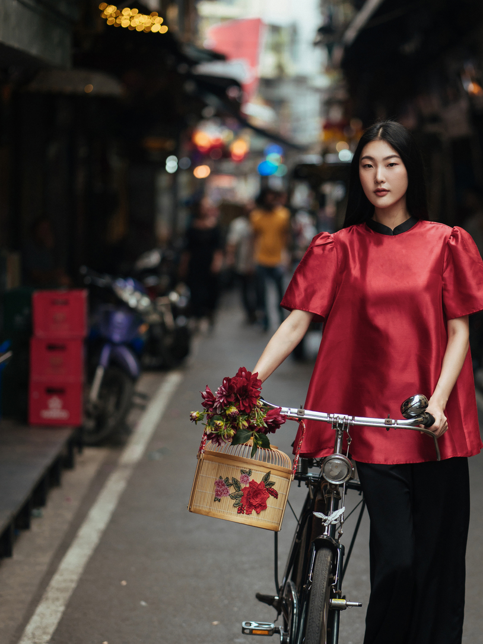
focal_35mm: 132
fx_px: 2455
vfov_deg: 14.9
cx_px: 335
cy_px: 357
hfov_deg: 11.2
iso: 250
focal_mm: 85
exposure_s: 1/500
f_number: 2
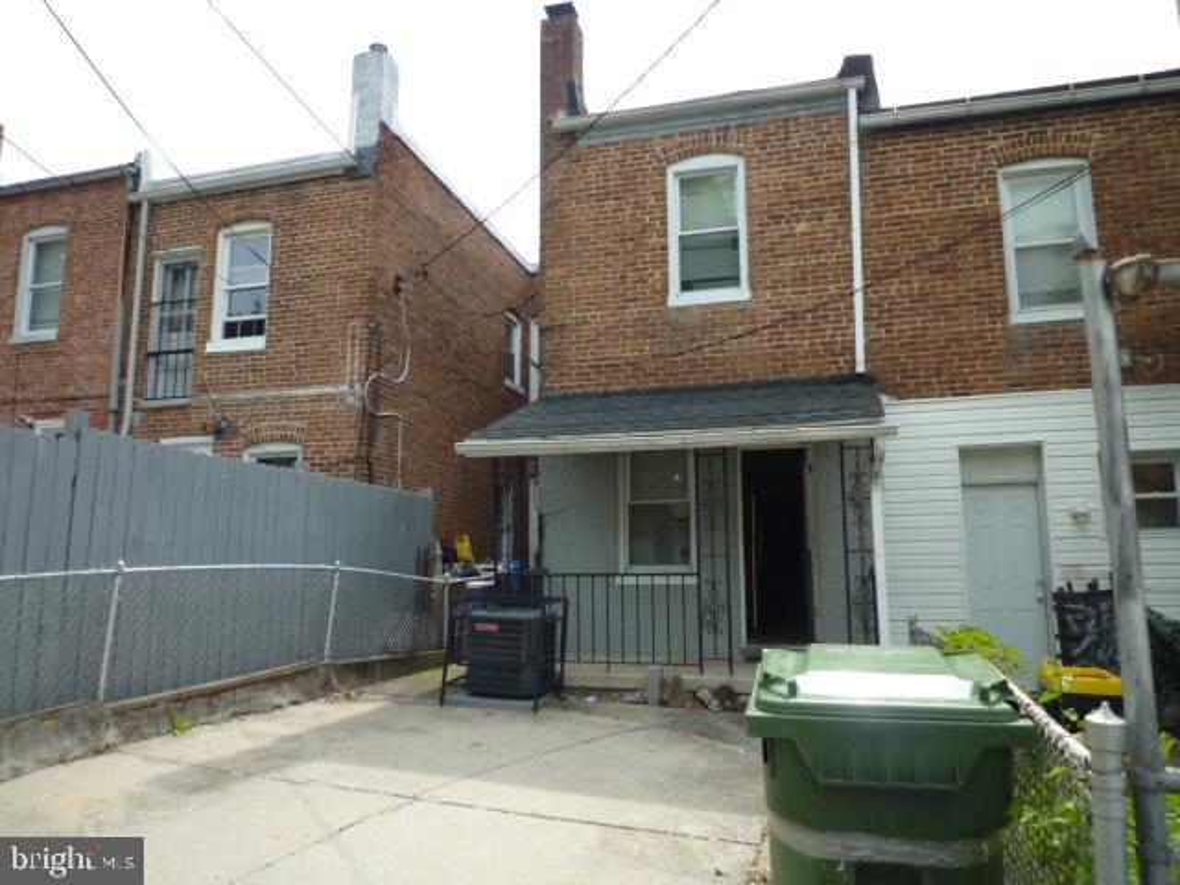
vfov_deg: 54.9
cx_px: 590
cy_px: 442
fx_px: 852
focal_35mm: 25
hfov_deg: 69.4
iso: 80
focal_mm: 4.4
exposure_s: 1/500
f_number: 2.8
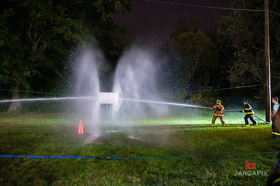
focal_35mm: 24
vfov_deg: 53.1
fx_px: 187
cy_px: 93
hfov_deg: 73.8
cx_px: 140
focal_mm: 24
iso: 12800
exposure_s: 1/200
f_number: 3.2
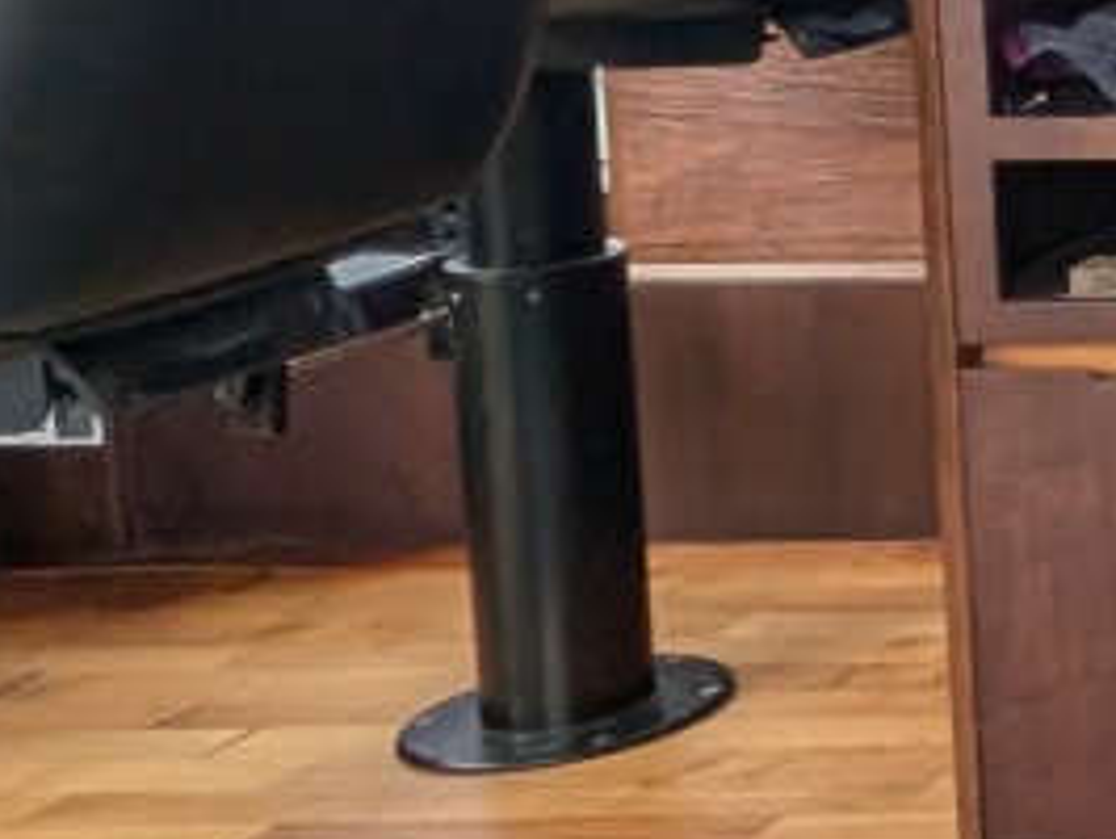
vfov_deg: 19.5
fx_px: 2323
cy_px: -109
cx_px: 2517
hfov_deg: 16.2
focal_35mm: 72
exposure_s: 1/496
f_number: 1.7
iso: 46
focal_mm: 2.02
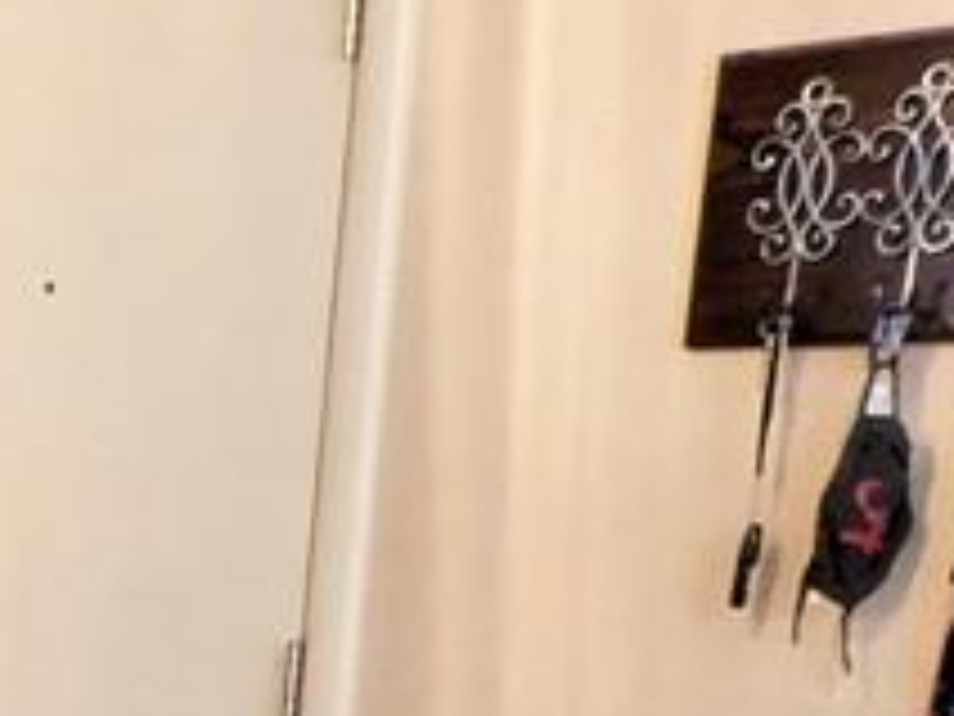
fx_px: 3059
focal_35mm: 111
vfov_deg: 12.4
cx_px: -1206
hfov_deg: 13.7
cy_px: 1202
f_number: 3
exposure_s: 1/13
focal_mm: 4
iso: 400
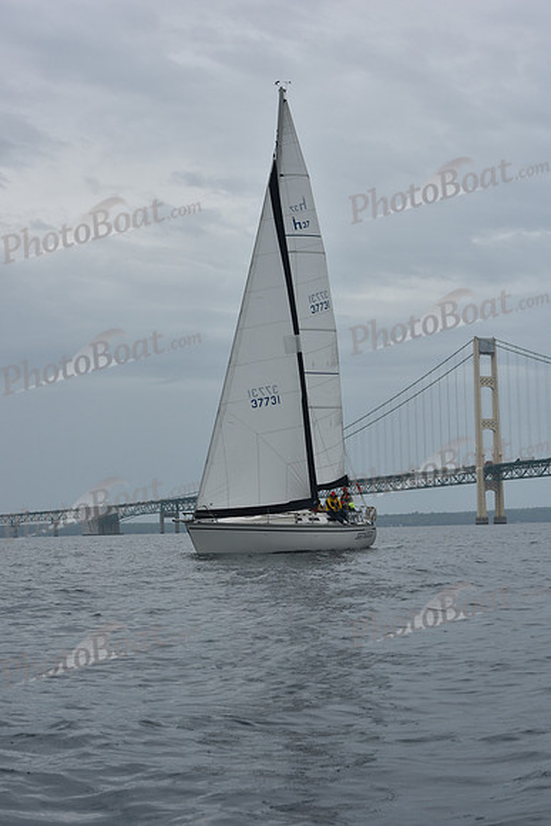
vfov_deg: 28.8
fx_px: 1606
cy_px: 413
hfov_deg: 19.5
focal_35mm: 70
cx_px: 276
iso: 250
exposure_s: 1/800
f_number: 10
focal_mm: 70
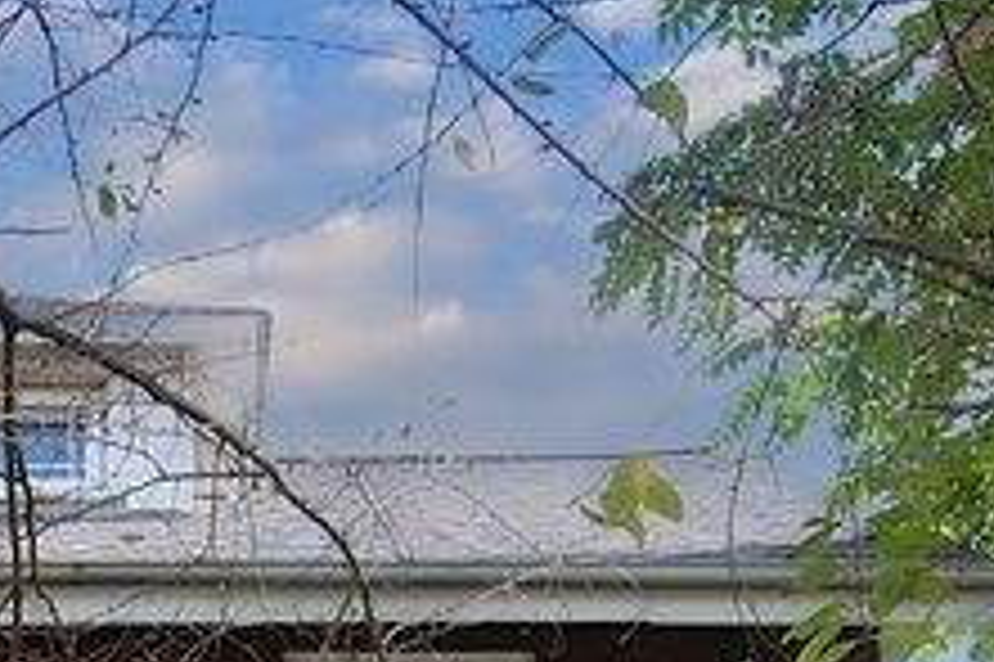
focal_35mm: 74
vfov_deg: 14.0
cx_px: 175
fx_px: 2042
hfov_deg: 26.8
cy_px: 1488
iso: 200
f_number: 4.5
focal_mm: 16
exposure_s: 1/250
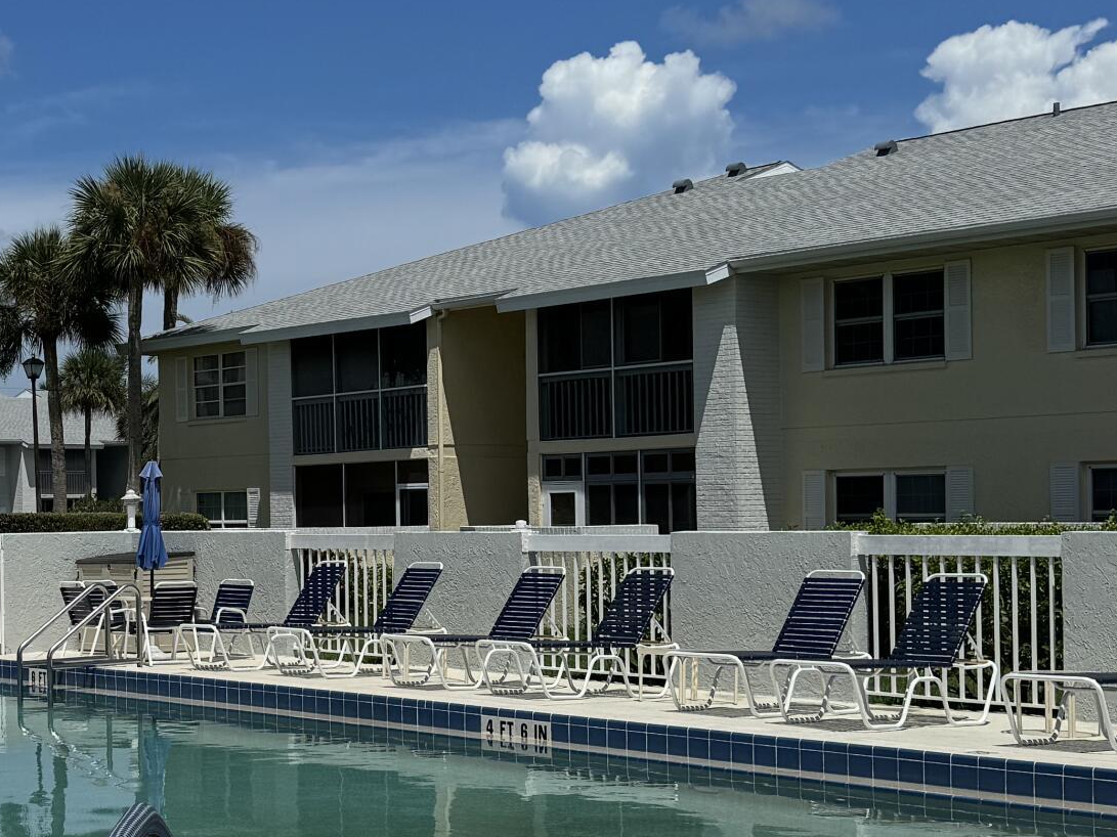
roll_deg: +0.0
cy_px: 506
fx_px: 2129
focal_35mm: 66
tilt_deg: +0.3
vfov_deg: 22.2
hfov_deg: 28.2
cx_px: 95
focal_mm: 6.76
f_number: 1.78
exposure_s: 1/15152
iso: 80
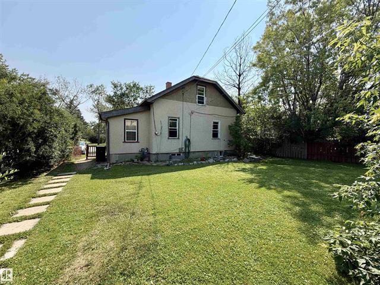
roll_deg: -1.1
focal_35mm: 14
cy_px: 142
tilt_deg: -2.9
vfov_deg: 85.7
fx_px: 154
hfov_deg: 102.1
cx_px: 190
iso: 20
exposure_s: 1/901
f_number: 2.2
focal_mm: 2.22
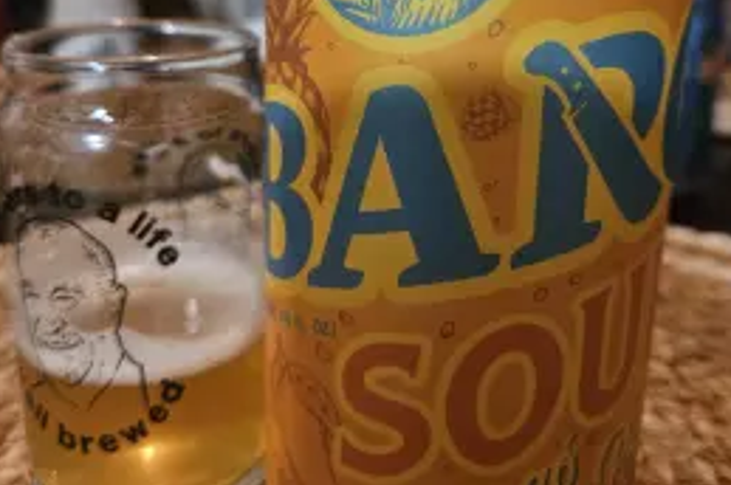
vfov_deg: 34.9
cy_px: 107
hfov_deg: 51.8
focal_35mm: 37
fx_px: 750
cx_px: 404
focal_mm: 5.4
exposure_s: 1/24
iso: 640
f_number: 1.8
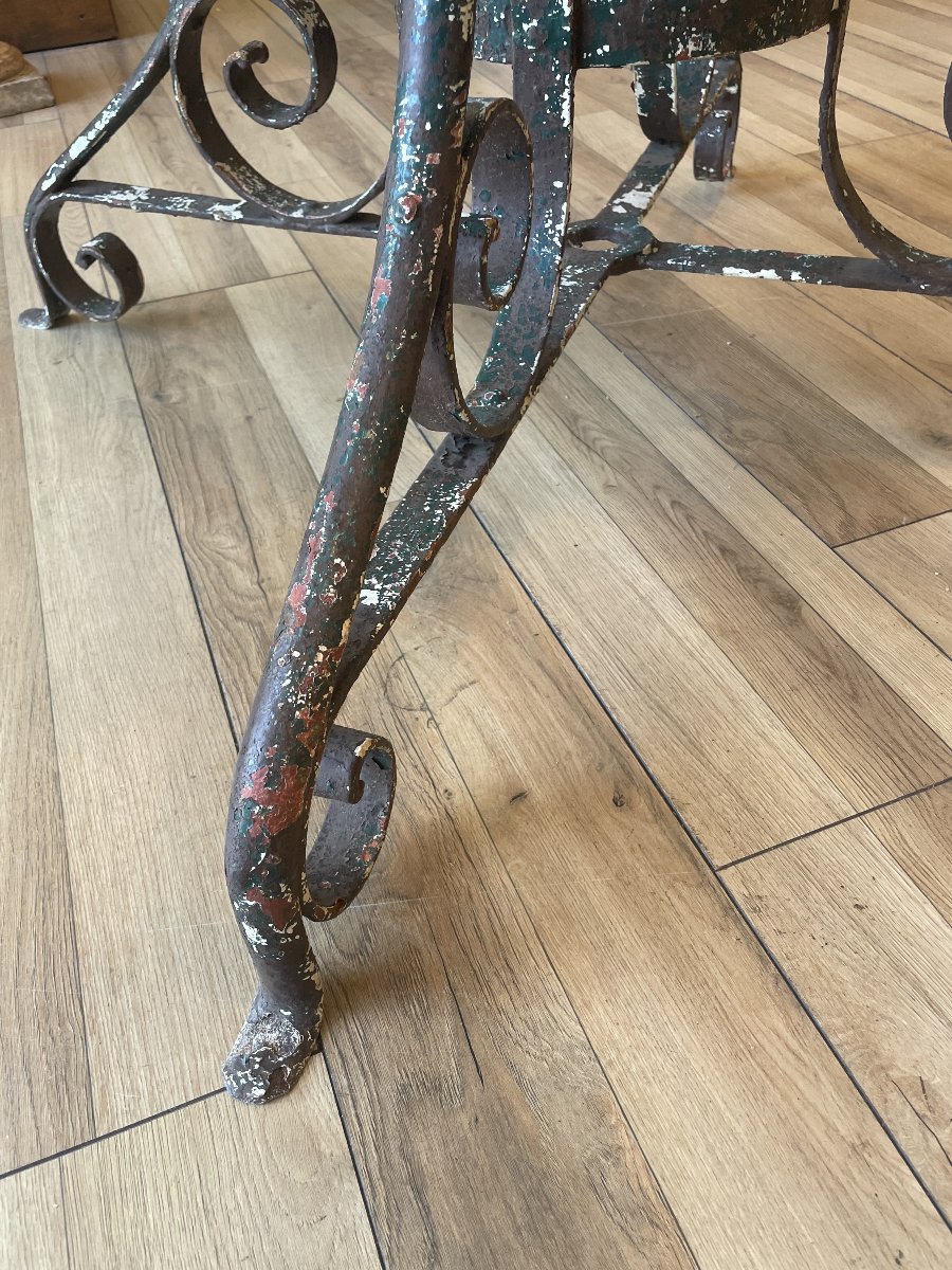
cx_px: 476
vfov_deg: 67.3
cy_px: 635
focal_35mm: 26
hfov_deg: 53.1
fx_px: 953
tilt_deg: -44.4
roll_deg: +3.8
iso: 125
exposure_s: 1/121
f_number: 1.6
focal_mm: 4.2
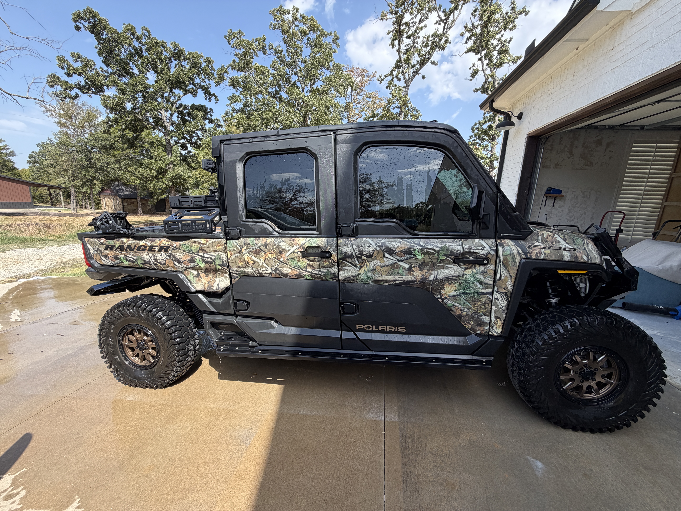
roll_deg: -2.5
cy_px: 256
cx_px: 340
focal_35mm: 14
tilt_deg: -11.8
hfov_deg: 102.1
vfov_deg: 85.7
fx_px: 275
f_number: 2.2
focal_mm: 2.22
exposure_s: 1/502
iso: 50
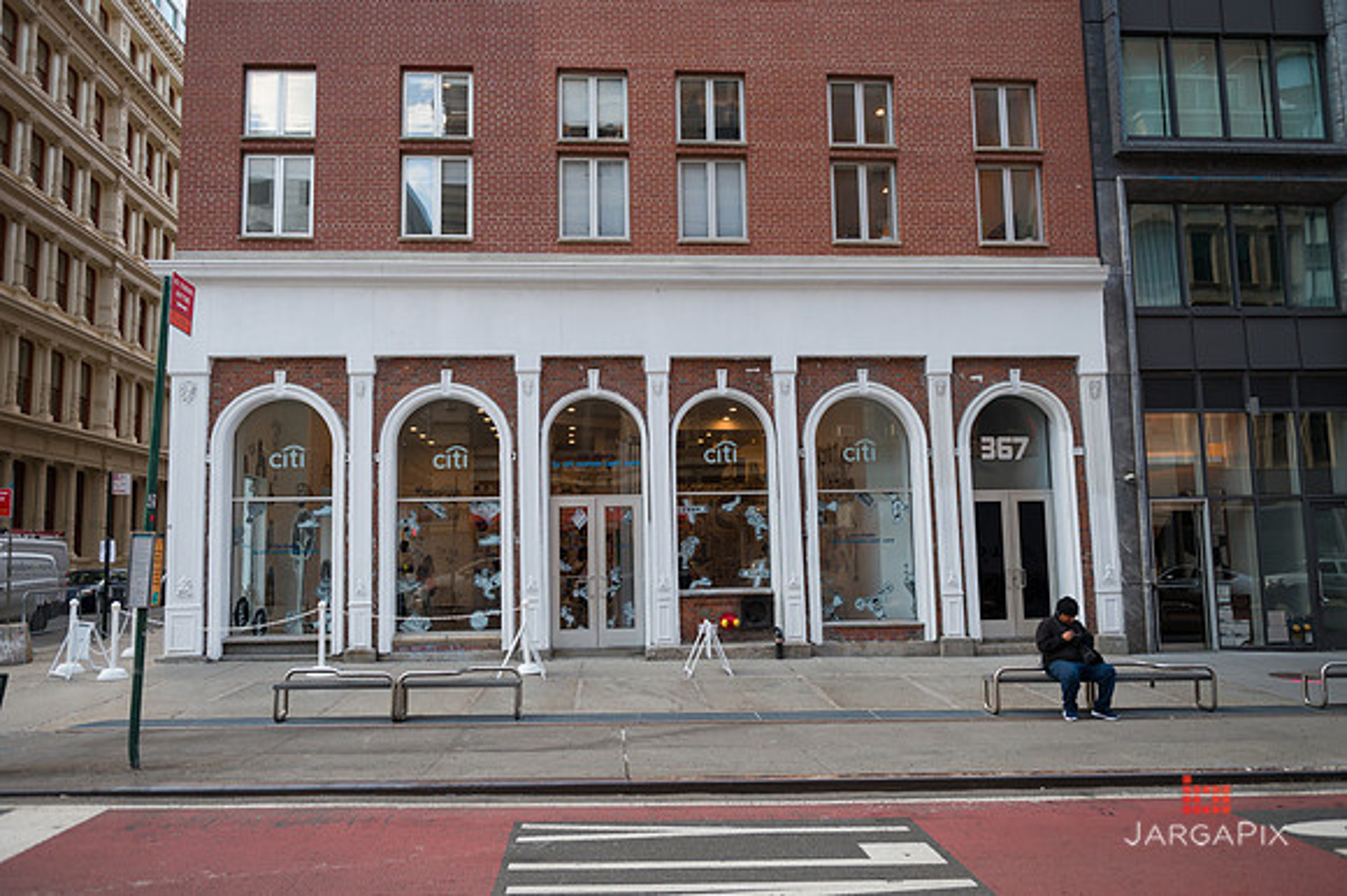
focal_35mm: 26
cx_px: 674
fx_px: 972
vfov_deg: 49.5
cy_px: 448
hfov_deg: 69.4
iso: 250
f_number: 4
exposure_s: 1/500
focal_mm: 26
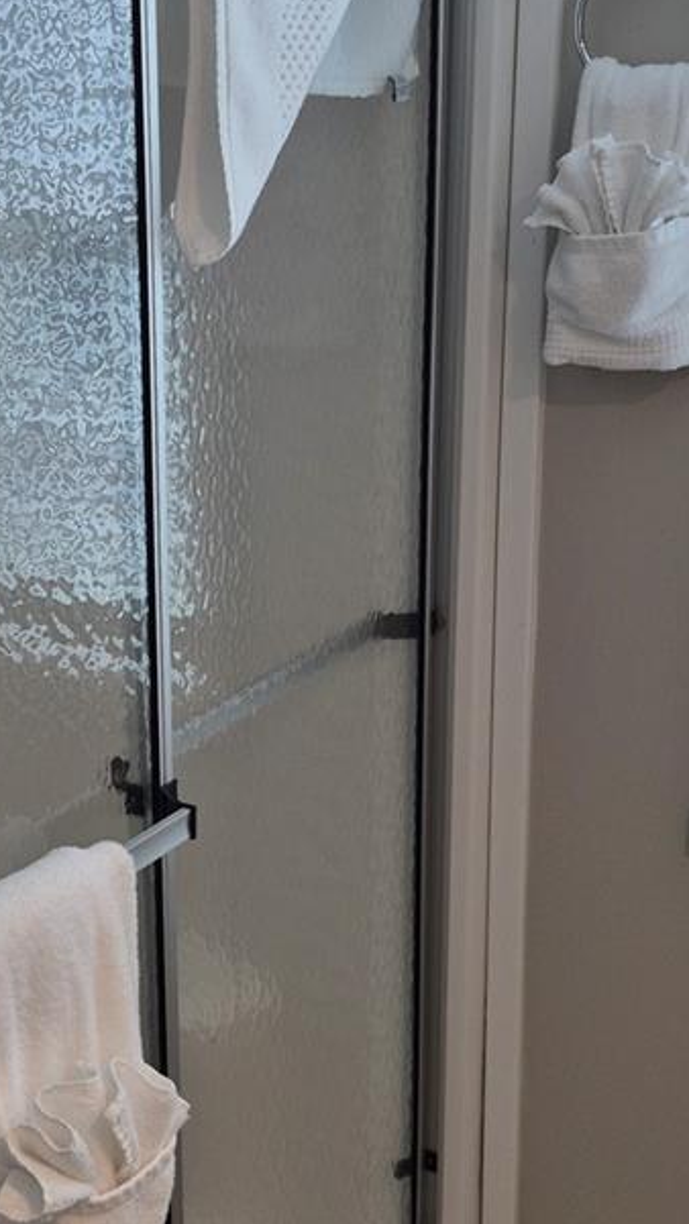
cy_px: 656
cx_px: 110
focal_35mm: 50
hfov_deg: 23.5
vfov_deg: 41.3
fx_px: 1624
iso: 64
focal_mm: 5.4
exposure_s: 1/120
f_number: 1.8
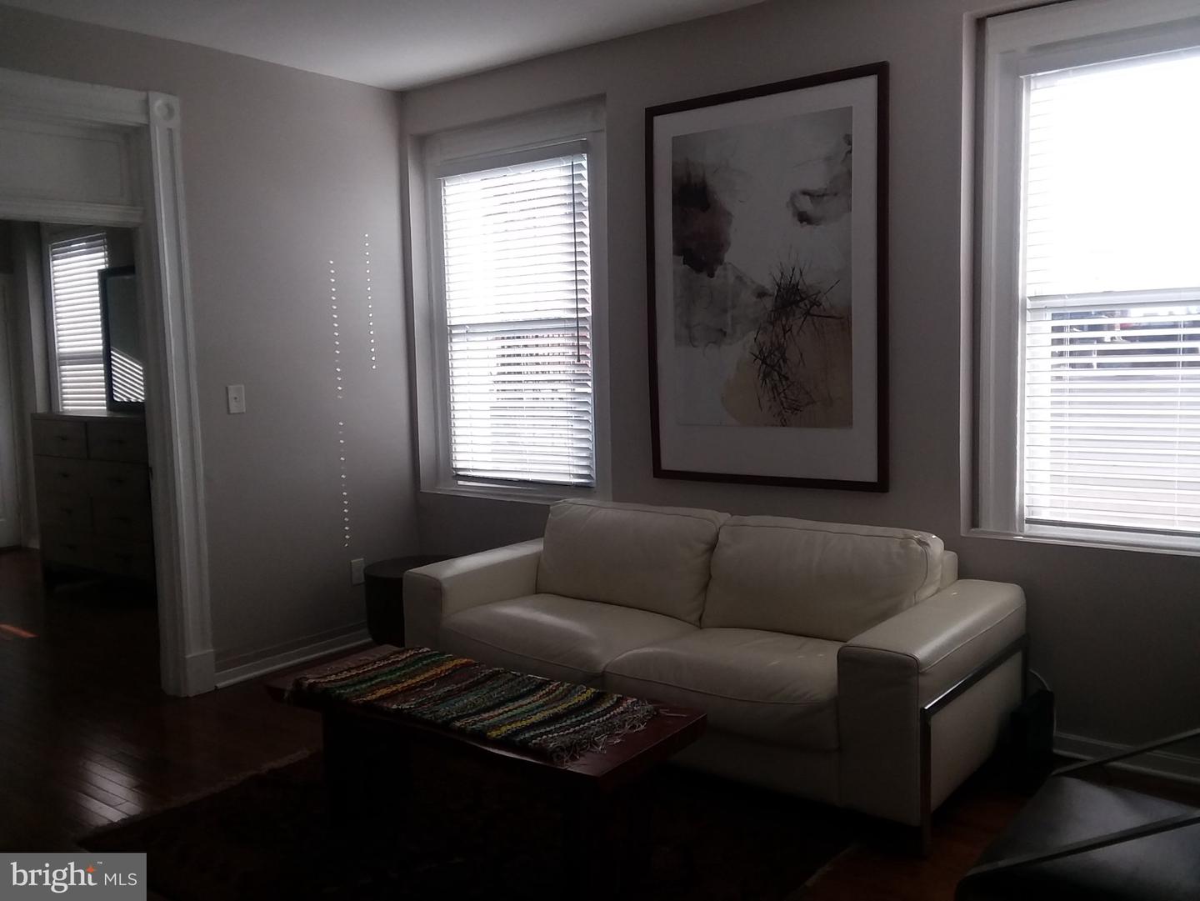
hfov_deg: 61.6
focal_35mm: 29
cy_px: 450
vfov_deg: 48.3
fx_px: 1006
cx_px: 600
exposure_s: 1/386
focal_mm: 2.47
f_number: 1.9
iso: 40
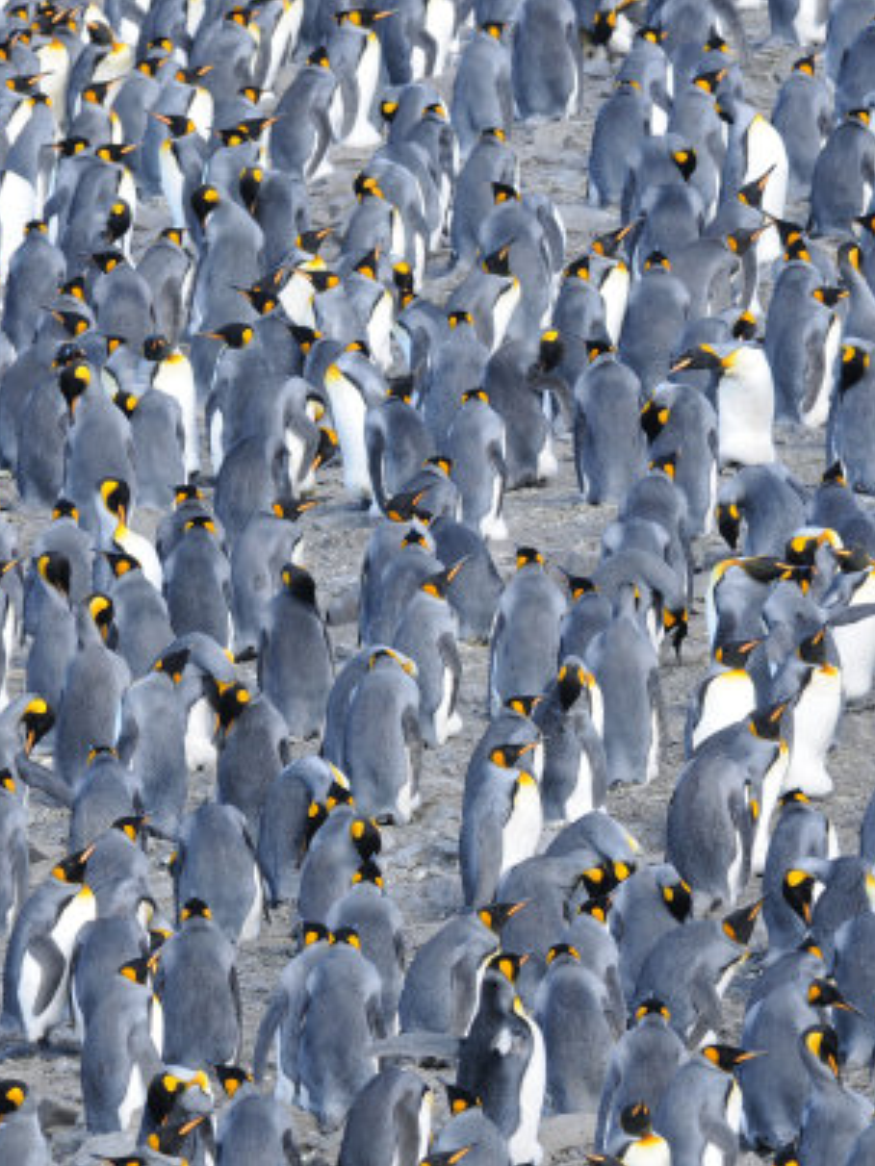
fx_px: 29423
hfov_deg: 1.7
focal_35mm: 873
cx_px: 658
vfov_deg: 2.3
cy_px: 583
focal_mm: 400
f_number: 8
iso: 400
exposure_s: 1/250
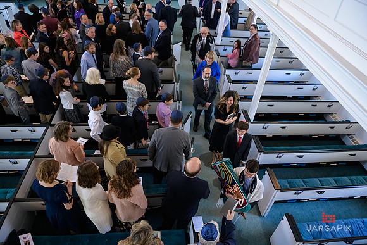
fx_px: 245
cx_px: 184
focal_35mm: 24
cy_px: 122
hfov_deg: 73.7
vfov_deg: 53.2
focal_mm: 24
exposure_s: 1/200
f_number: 3.2
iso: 1000
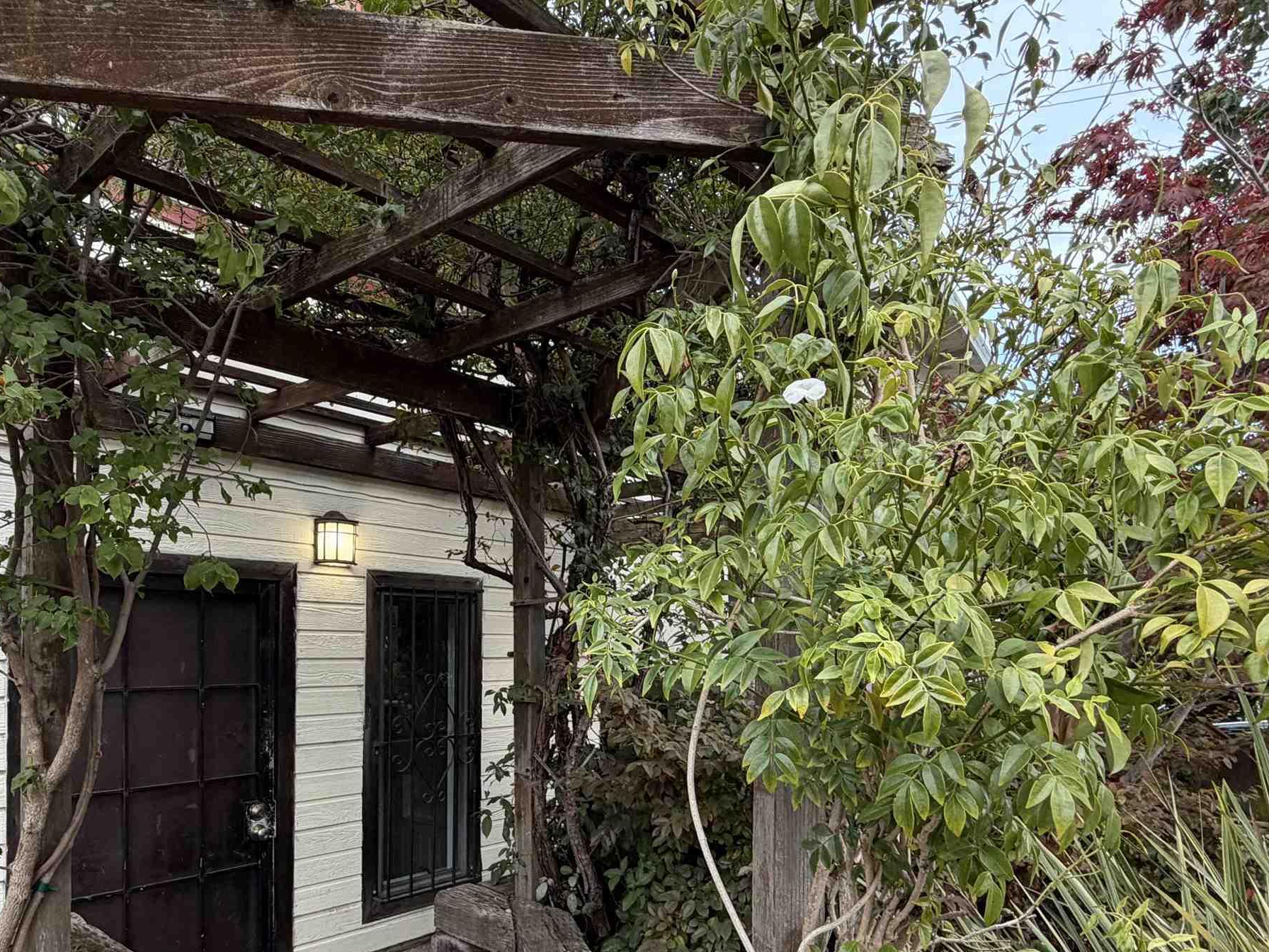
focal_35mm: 24
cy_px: 657
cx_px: 524
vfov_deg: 55.3
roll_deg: +0.0
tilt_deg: -1.1
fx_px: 880
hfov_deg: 71.0
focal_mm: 2.22
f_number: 2.2
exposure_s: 1/121
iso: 64
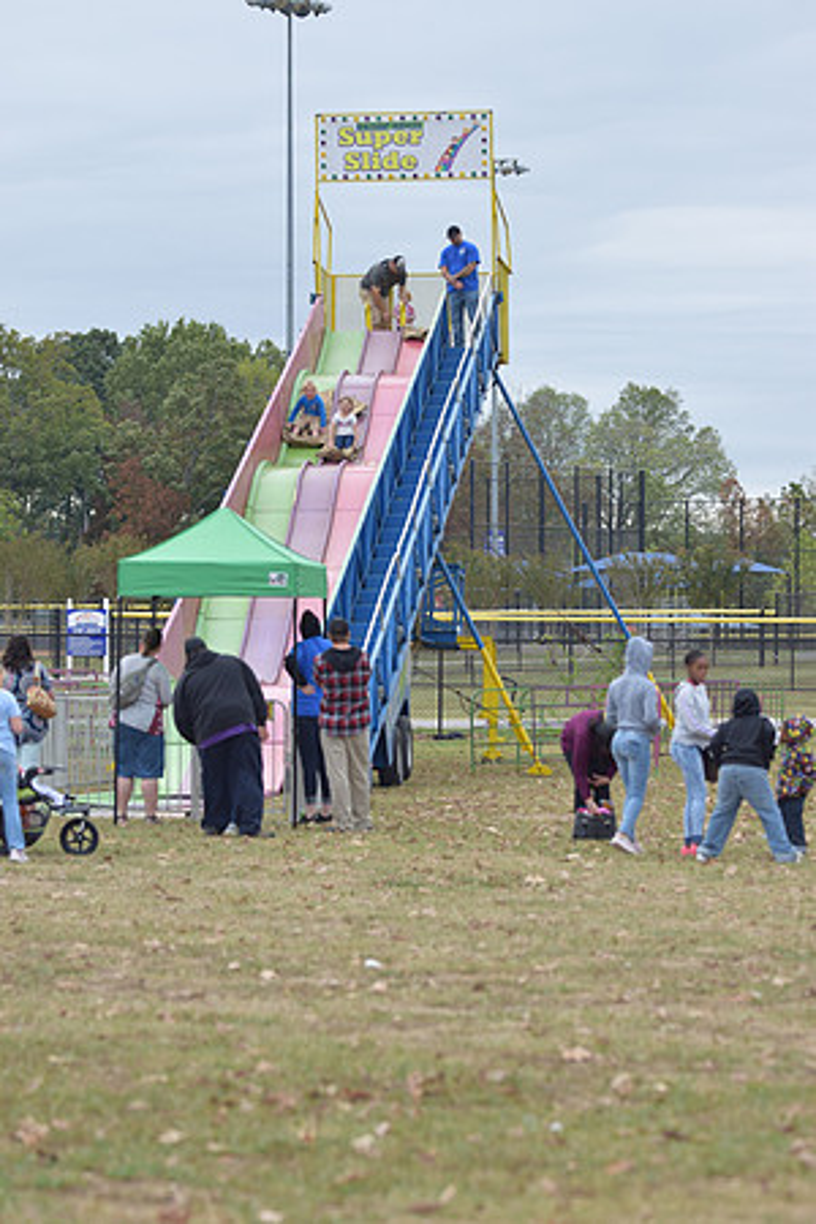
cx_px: 408
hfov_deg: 9.0
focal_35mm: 153
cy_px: 612
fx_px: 5202
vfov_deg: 13.4
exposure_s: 1/500
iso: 100
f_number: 2.8
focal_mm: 102
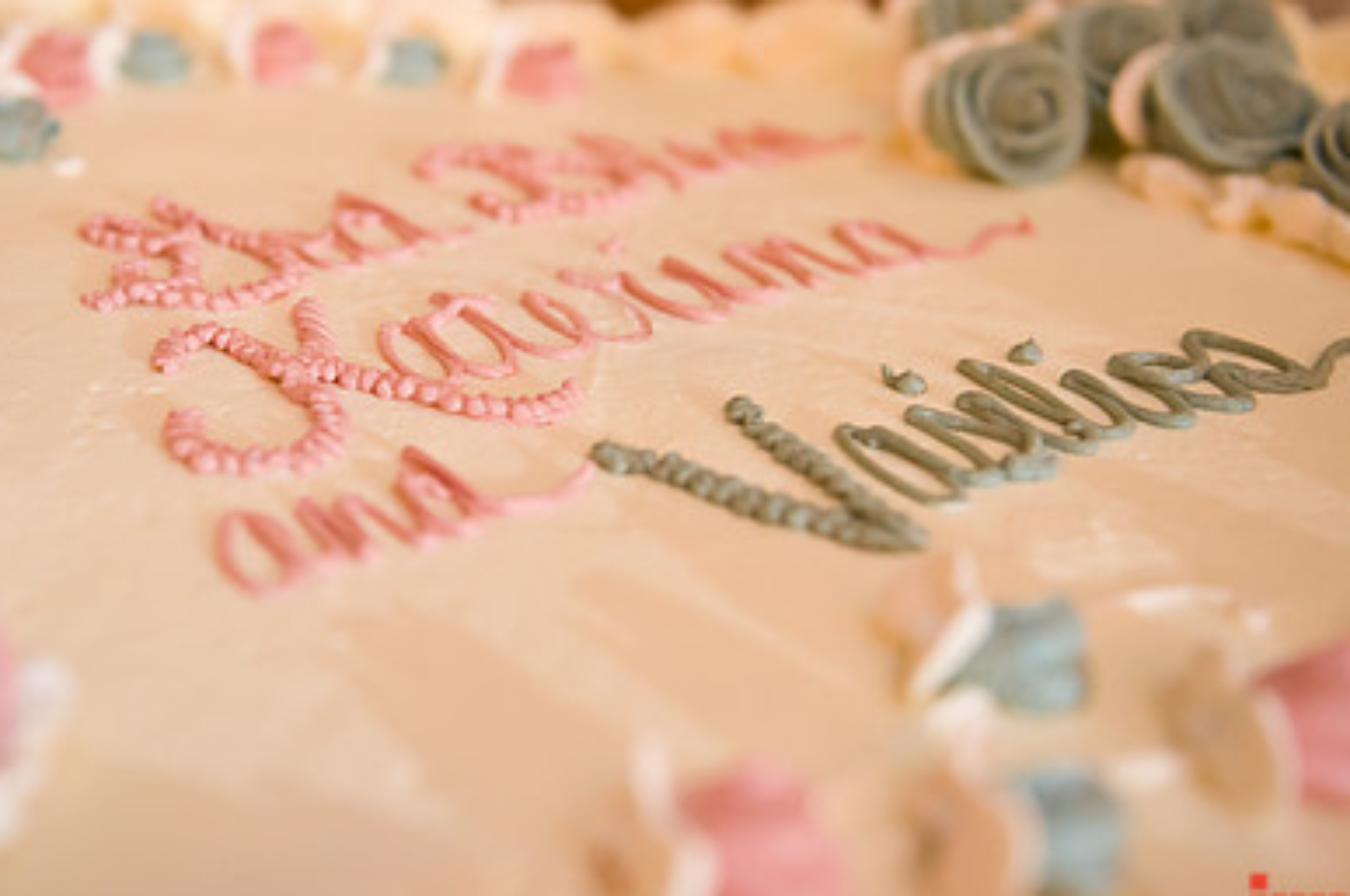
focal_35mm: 57
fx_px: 2135
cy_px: 408
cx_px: 520
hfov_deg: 34.9
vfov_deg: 23.7
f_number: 2.8
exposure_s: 1/125
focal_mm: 38
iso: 3200
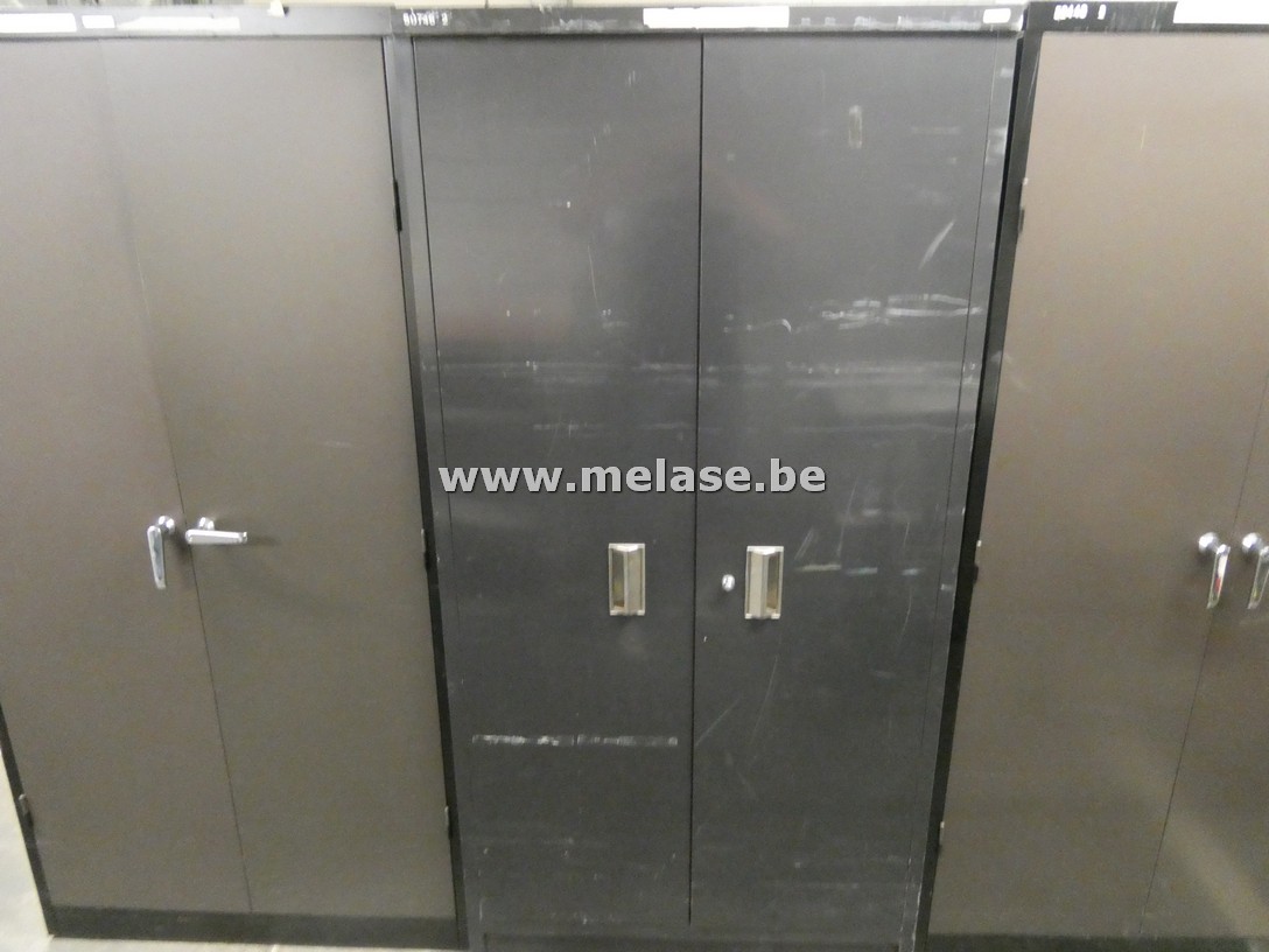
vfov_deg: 56.8
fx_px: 880
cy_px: 476
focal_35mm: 24
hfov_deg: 71.6
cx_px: 634
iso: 1600
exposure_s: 1/25
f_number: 3.3
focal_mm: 4.3
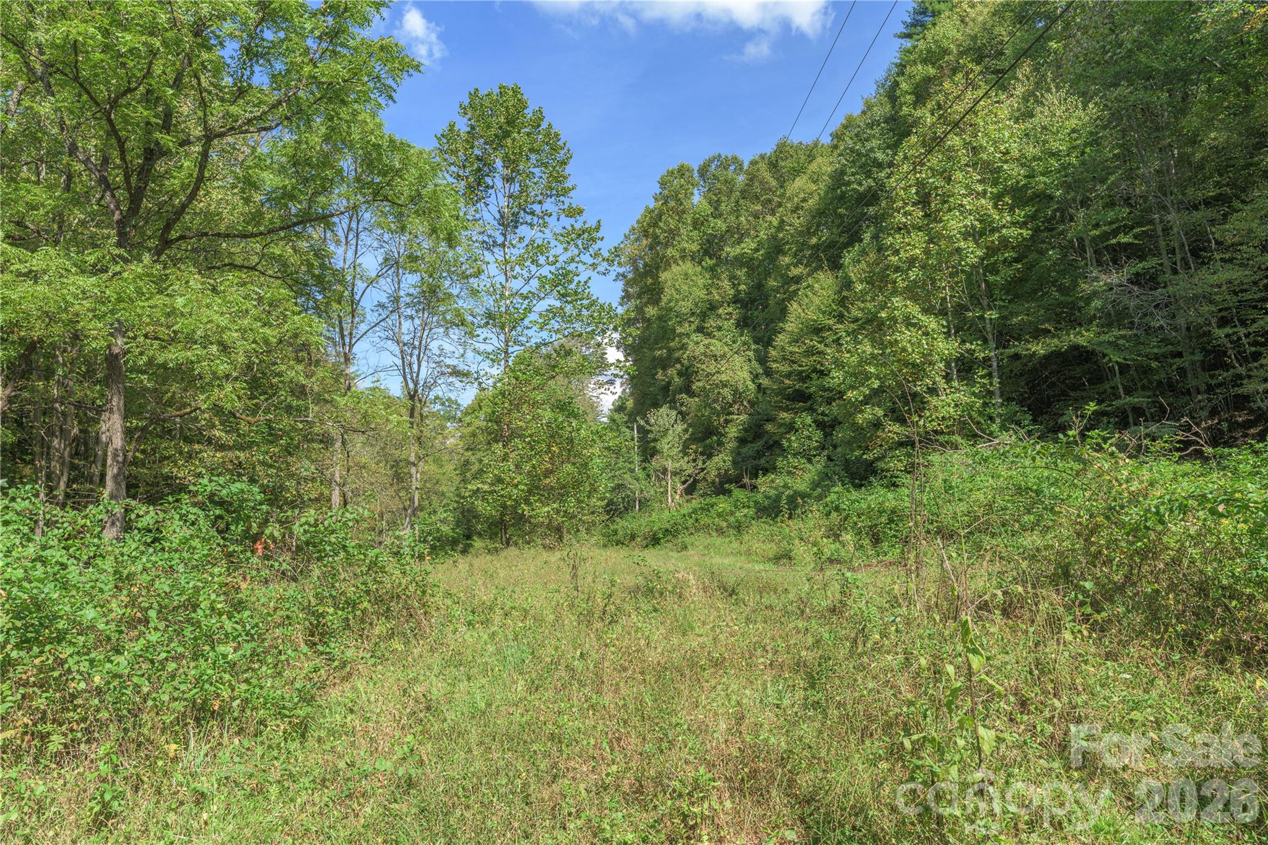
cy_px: 422
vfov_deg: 53.1
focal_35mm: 24
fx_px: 845
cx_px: 634
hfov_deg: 73.7
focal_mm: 24
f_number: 8
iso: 320
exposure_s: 1/320
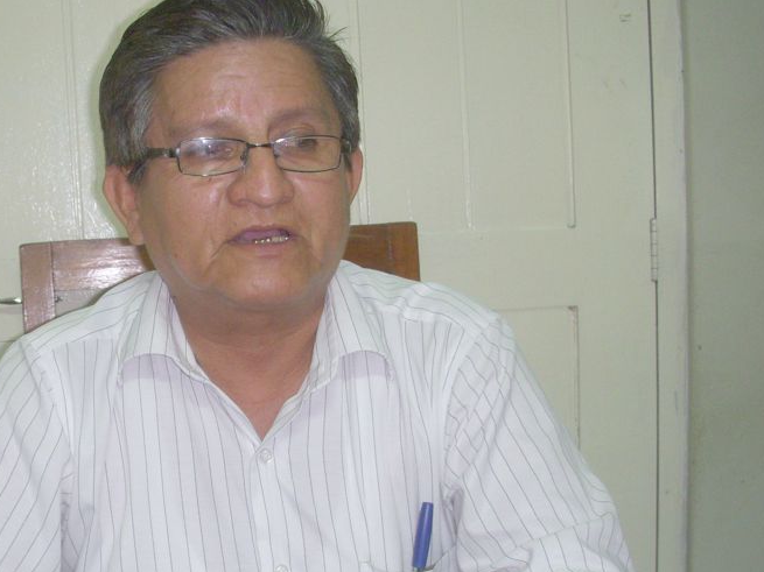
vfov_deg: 25.0
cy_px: 397
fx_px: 1280
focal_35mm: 58
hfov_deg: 32.7
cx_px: 213
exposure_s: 1/20
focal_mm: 6.3
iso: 200
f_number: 3.3
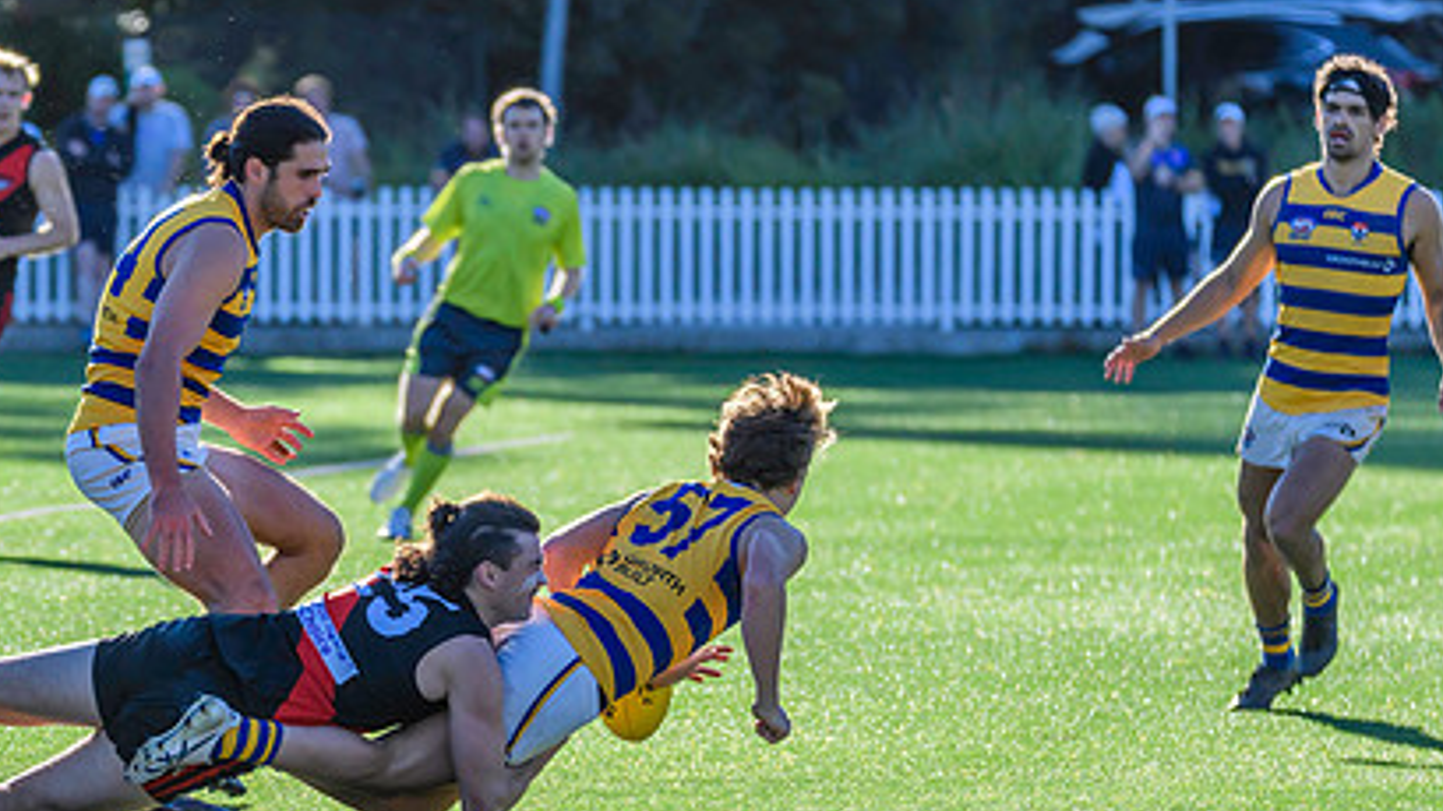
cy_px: 699
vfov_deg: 2.6
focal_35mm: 461
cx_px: 585
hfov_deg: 4.7
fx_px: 17638
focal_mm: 260
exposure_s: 1/2000
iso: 800
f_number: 6.3
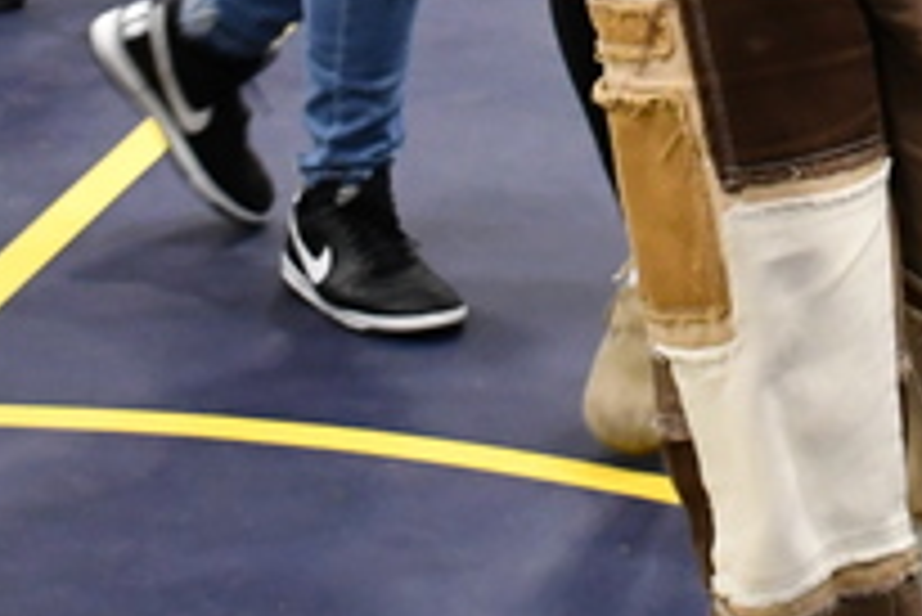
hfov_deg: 11.1
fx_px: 4613
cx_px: 1178
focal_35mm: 180
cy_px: -614
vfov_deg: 7.4
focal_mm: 24
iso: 1600
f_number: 3.8
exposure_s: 1/125
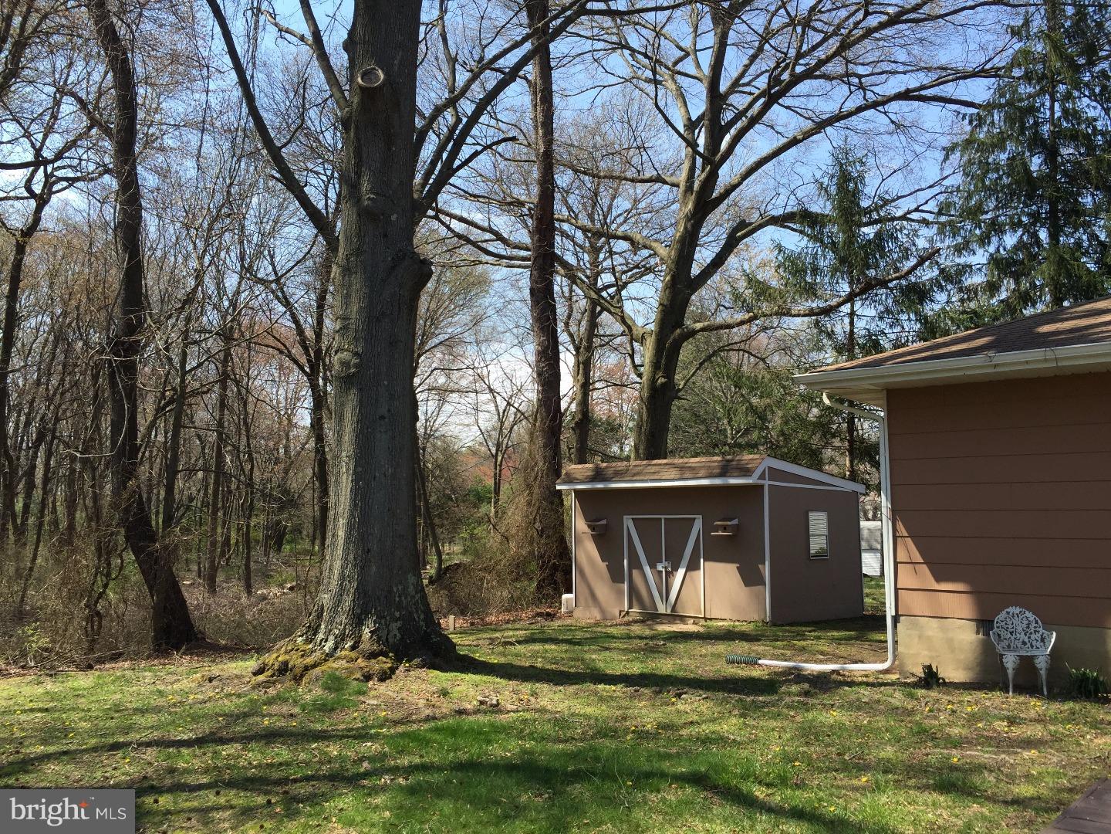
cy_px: 417
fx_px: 931
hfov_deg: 61.7
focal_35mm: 29
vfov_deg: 48.2
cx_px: 556
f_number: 2.2
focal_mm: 4.15
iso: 32
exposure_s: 1/942
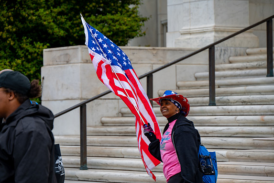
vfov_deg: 8.2
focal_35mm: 167
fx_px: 1271
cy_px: 92
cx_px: 136
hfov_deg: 12.3
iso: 100
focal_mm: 165
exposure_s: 1/100
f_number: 6.3
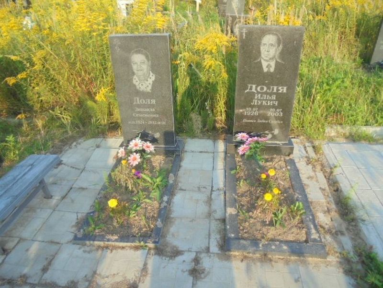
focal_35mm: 26
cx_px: 192
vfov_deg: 53.1
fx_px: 288
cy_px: 144
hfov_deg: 67.3
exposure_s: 1/250
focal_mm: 4.6
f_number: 3.5
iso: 100
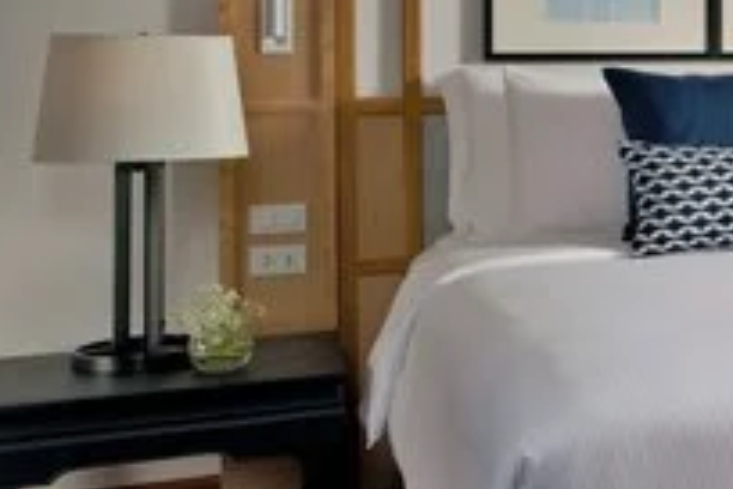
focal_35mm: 66
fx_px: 1344
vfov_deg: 20.4
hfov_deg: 23.5
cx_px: 1139
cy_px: 102
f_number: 6.3
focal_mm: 21
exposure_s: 1/200
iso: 100
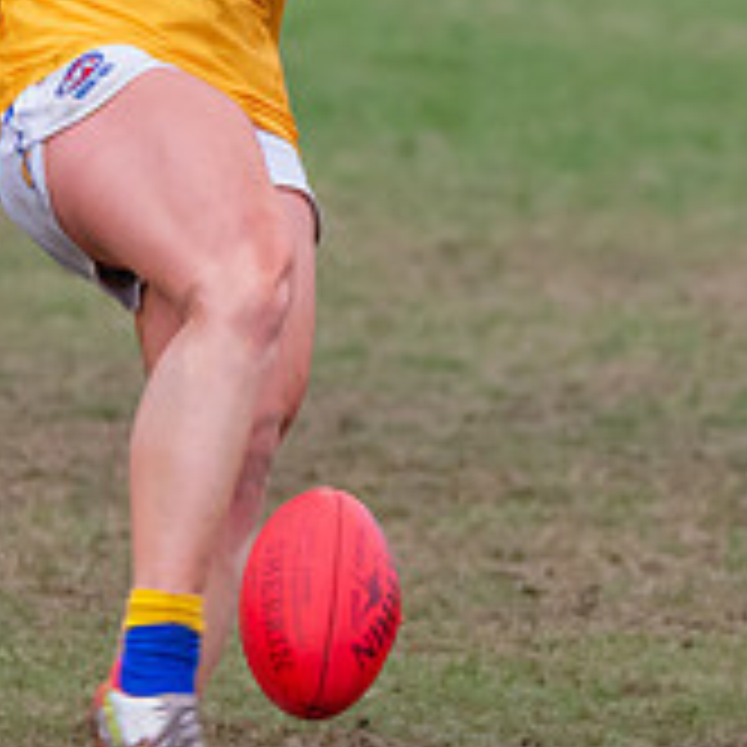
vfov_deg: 1.0
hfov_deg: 1.0
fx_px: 42750
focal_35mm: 1751
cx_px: 300
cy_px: 224
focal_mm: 350
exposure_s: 1/1250
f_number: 6
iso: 1250
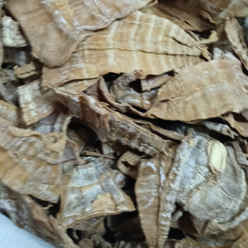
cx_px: 124
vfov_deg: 50.7
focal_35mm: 32
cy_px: 98
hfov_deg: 51.1
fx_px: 259
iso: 1250
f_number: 1.8
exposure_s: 1/16.7
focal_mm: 3.98
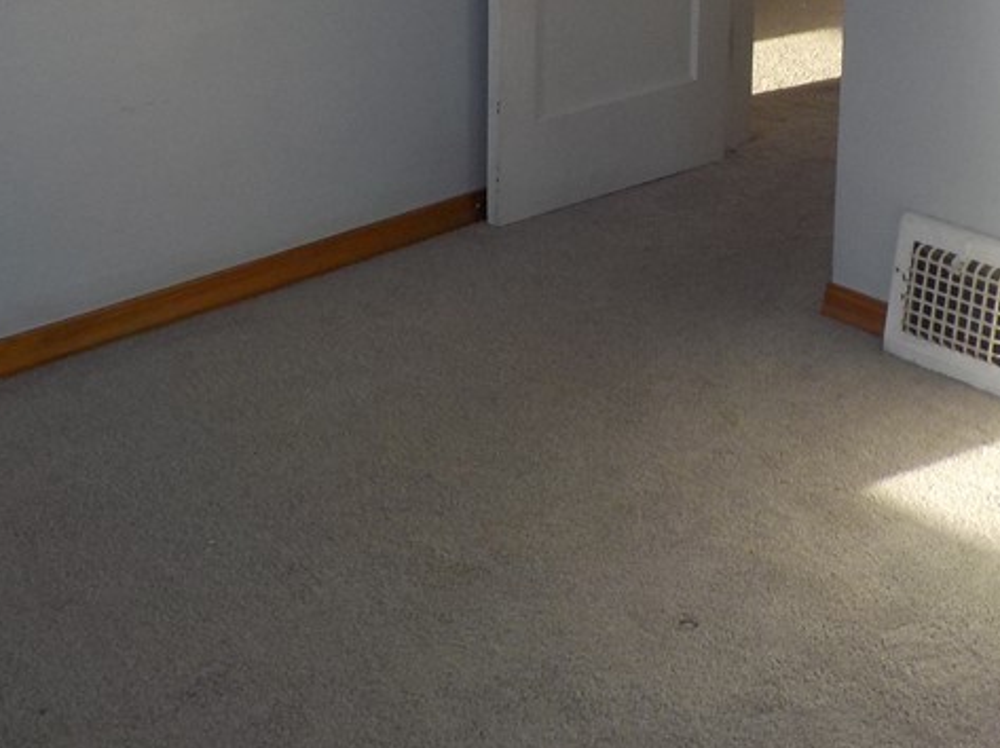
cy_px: -21
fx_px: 1876
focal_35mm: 65
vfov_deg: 21.7
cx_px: 643
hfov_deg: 29.7
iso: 125
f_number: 3.3
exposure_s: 1/200
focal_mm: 4.1
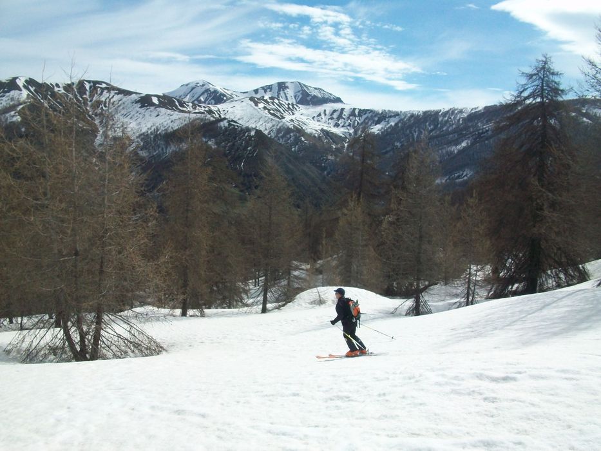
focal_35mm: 34
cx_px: 300
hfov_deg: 54.0
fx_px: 590
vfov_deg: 41.8
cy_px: 226
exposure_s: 1/800
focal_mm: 5.7
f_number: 5.5
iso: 80
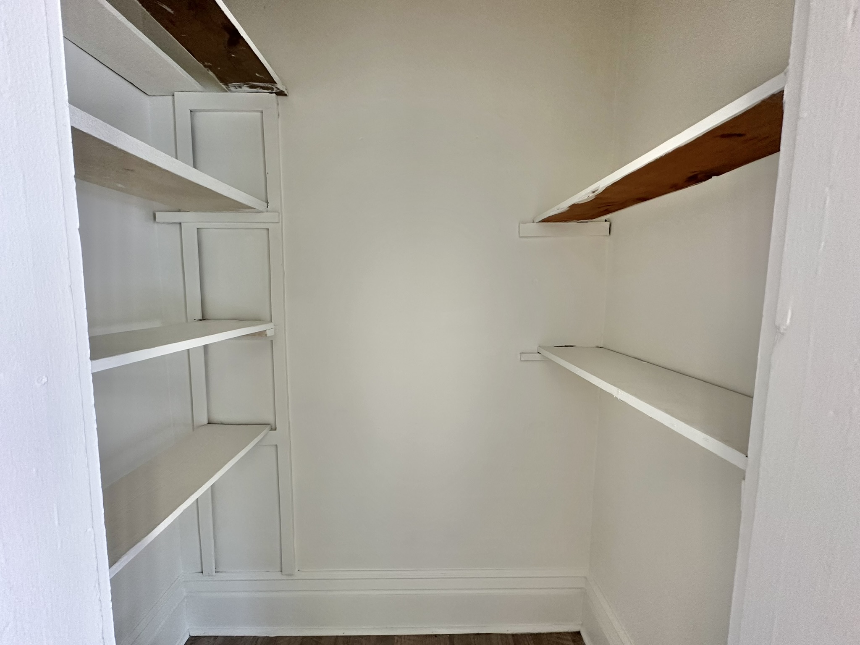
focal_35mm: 14
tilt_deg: -5.1
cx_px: 430
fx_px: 348
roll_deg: -0.5
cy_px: 322
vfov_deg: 85.7
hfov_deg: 102.1
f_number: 2.2
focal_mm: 2.22
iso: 250
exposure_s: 1/99
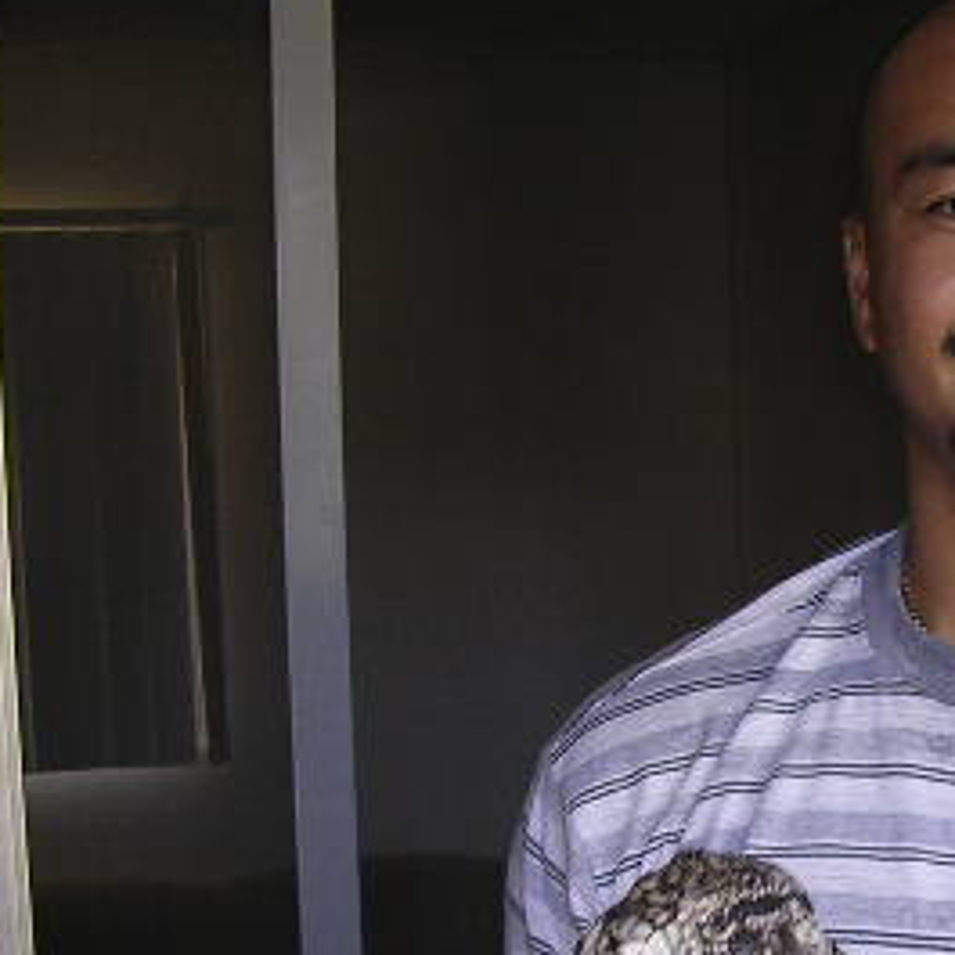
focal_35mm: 81
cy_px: 732
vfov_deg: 21.2
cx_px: 984
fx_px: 2528
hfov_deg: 20.6
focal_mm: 5.8
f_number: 2.8
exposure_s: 1/30
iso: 100
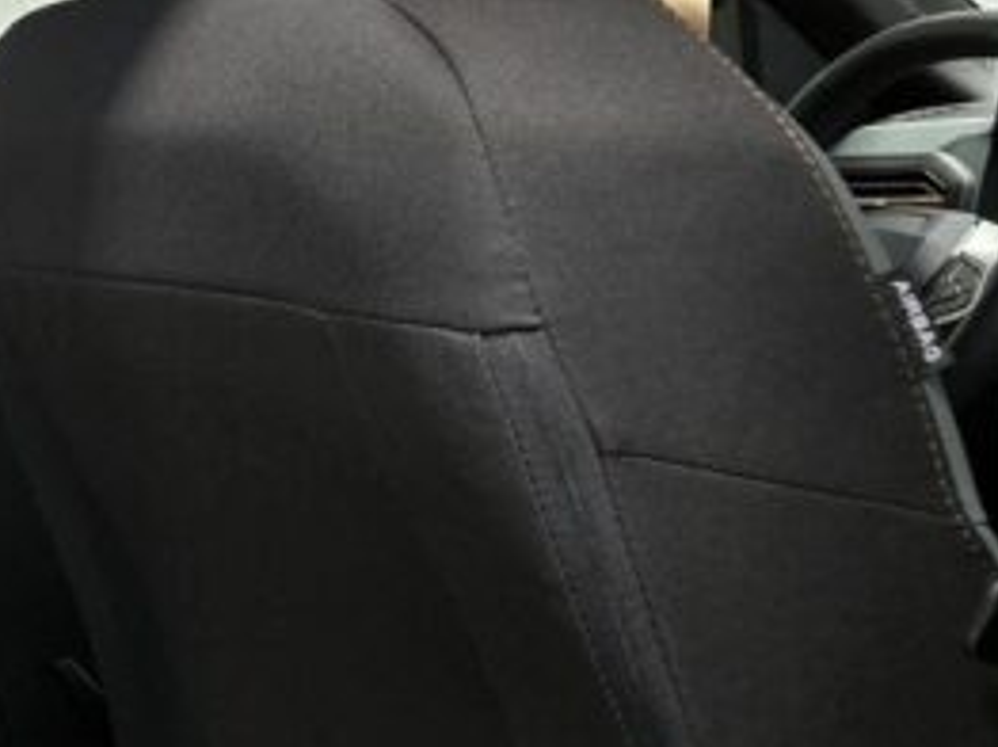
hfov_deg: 20.0
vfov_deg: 16.1
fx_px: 2592
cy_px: 724
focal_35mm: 90
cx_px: -293
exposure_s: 1/90.1
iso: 320
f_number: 1.8
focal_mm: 5.4
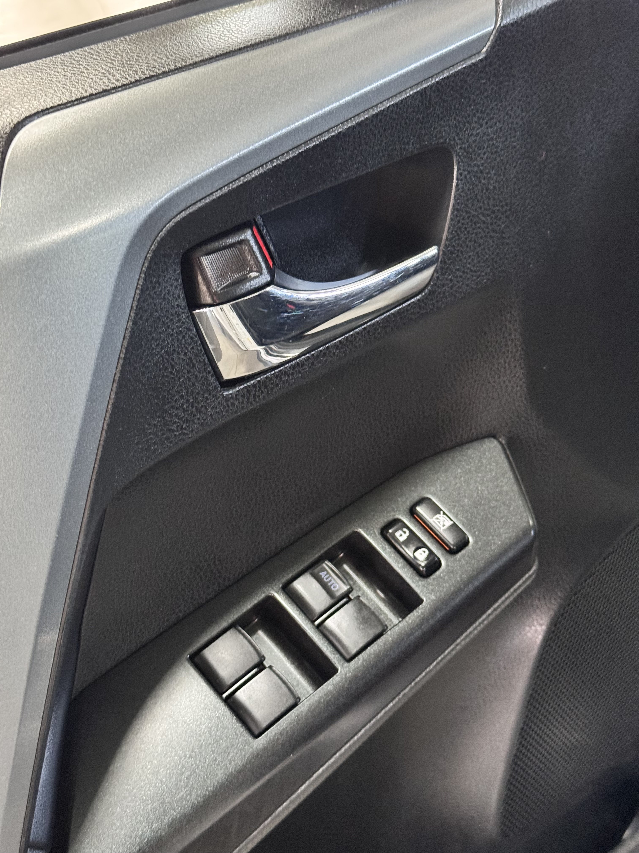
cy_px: 426
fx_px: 1181
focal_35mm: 48
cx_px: 320
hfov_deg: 30.3
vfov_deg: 39.7
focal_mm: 6.76
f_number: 1.78
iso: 500
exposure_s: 1/40
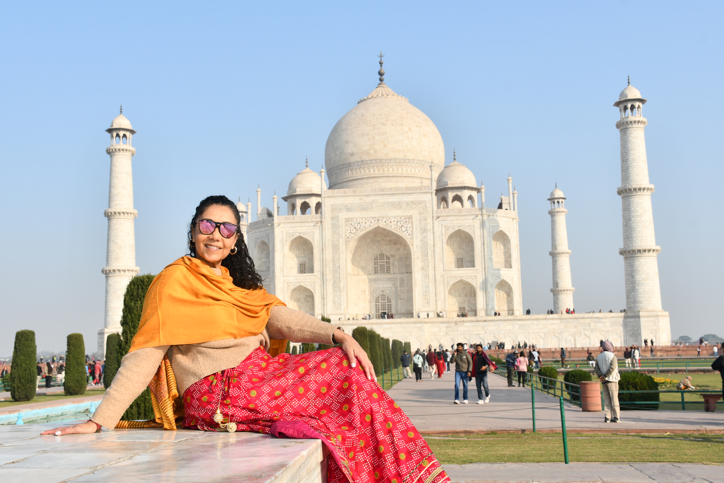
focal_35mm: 40
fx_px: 804
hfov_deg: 48.5
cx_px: 362
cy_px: 242
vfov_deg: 33.4
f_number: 9
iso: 100
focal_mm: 27
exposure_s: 1/200
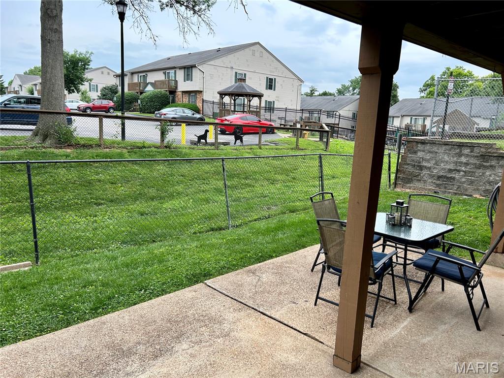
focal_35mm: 26
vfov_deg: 53.1
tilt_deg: -10.6
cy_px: 189
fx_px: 379
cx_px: 252
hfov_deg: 67.3
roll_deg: -2.2
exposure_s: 1/840
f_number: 1.5
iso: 50
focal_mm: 5.7
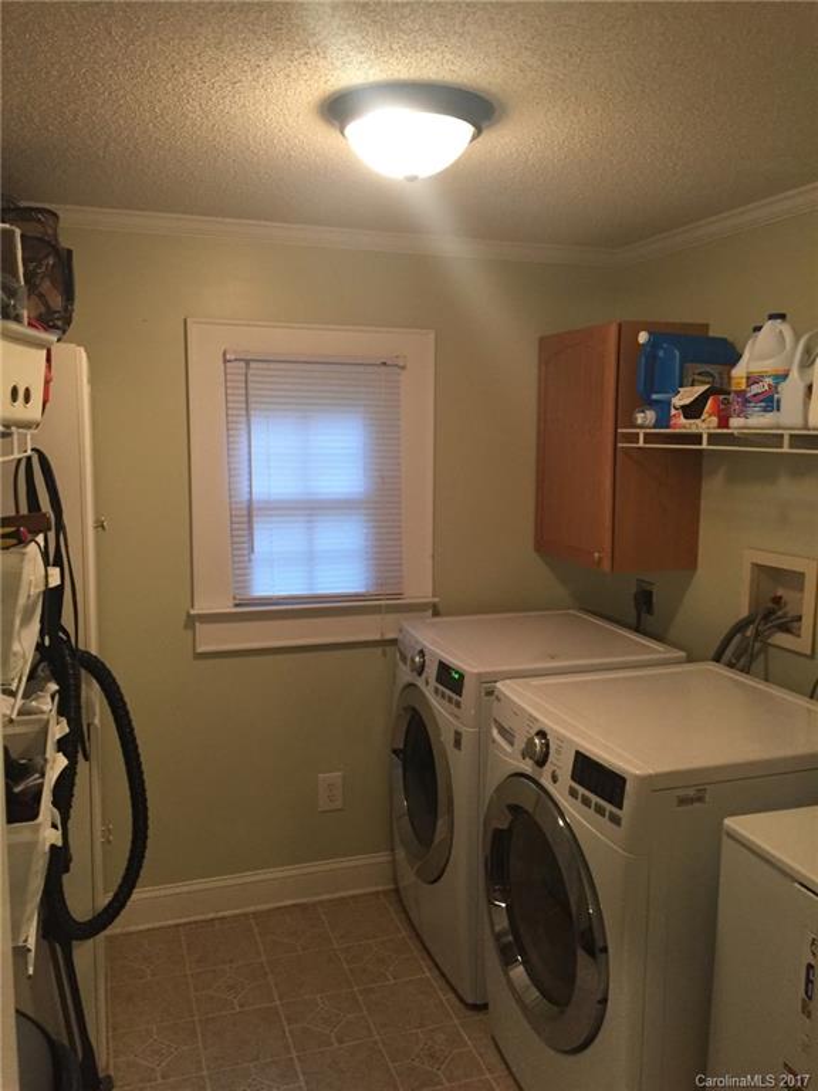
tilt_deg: -6.5
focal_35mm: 29
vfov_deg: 61.7
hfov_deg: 48.2
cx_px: 409
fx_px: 914
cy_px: 546
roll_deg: +0.4
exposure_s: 1/30
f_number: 2.2
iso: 200
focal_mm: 4.15
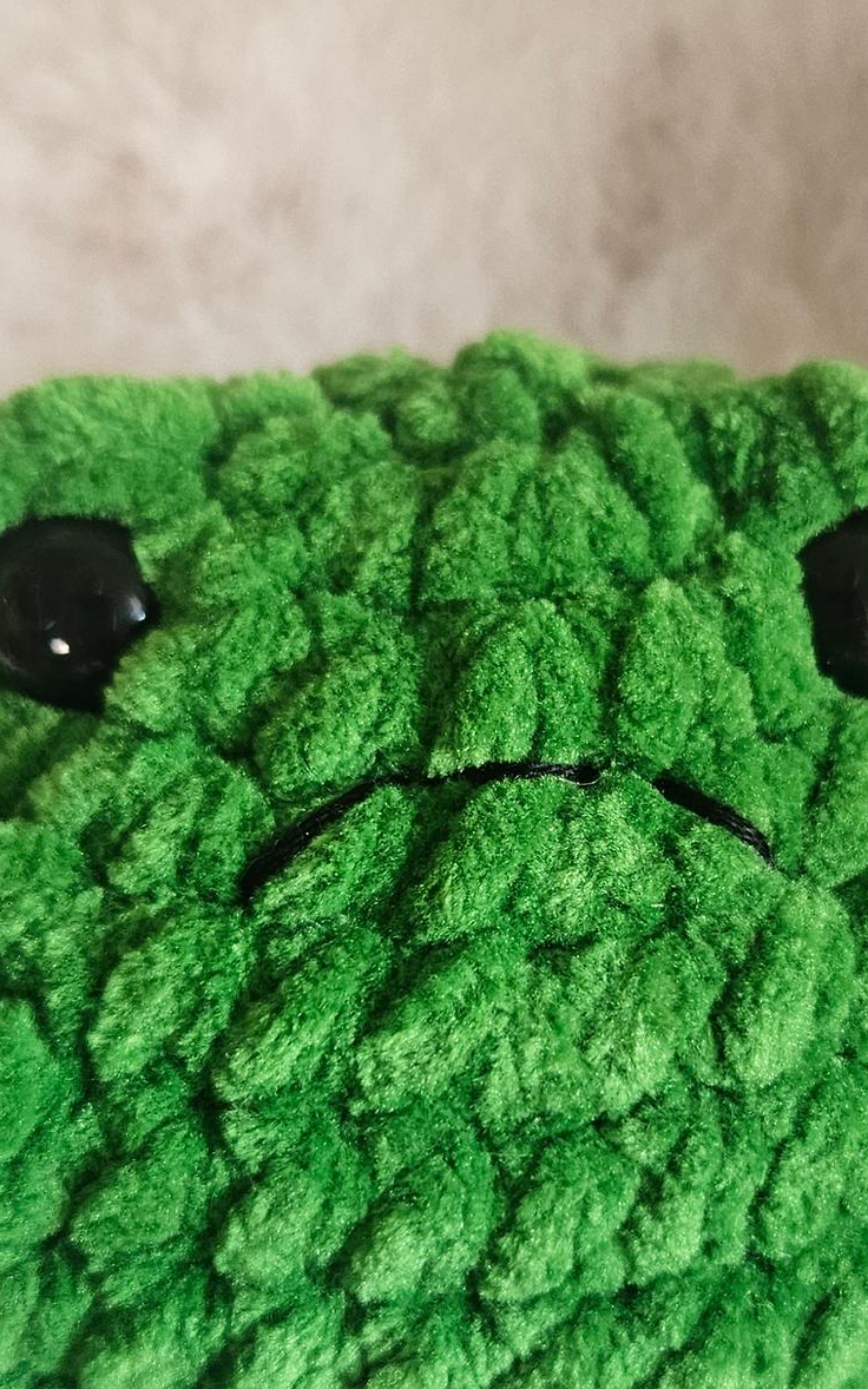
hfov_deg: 24.3
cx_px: 542
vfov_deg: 38.0
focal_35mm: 53
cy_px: 850
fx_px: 2007
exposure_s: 1/120
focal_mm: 5.4
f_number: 1.8
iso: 400
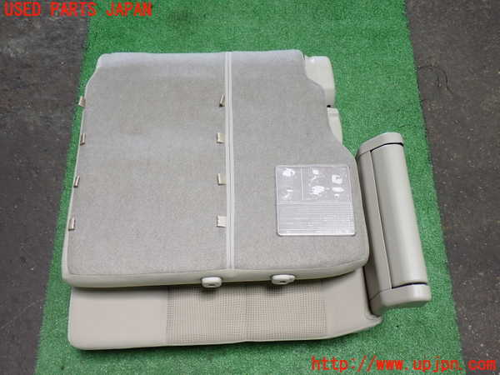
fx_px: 520
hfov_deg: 51.4
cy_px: 188
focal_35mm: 36
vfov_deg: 39.7
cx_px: 250
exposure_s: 1/80
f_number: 2.5
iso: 160
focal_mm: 6.37
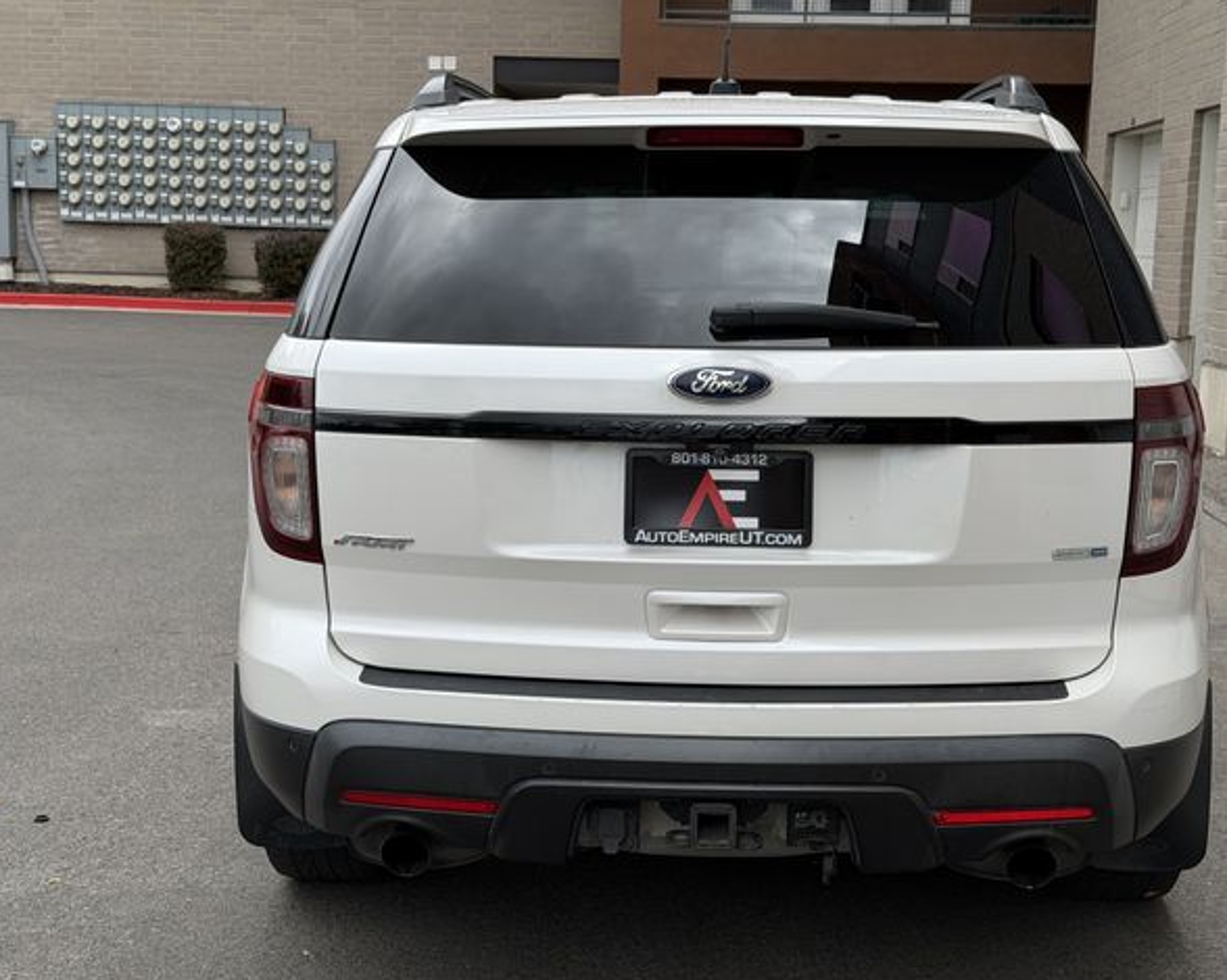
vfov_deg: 29.7
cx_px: 649
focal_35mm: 51
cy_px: 498
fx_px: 1851
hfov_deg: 36.7
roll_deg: -1.5
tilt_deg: -7.5
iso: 64
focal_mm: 6.76
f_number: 1.78
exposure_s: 1/1307
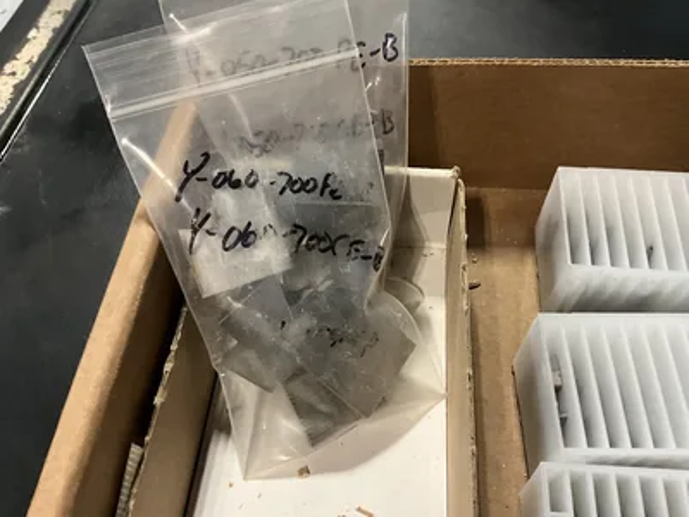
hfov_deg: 61.7
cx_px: 344
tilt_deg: -58.5
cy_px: 258
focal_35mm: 29
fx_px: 577
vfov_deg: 48.2
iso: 320
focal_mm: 3
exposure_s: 1/40
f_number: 1.8
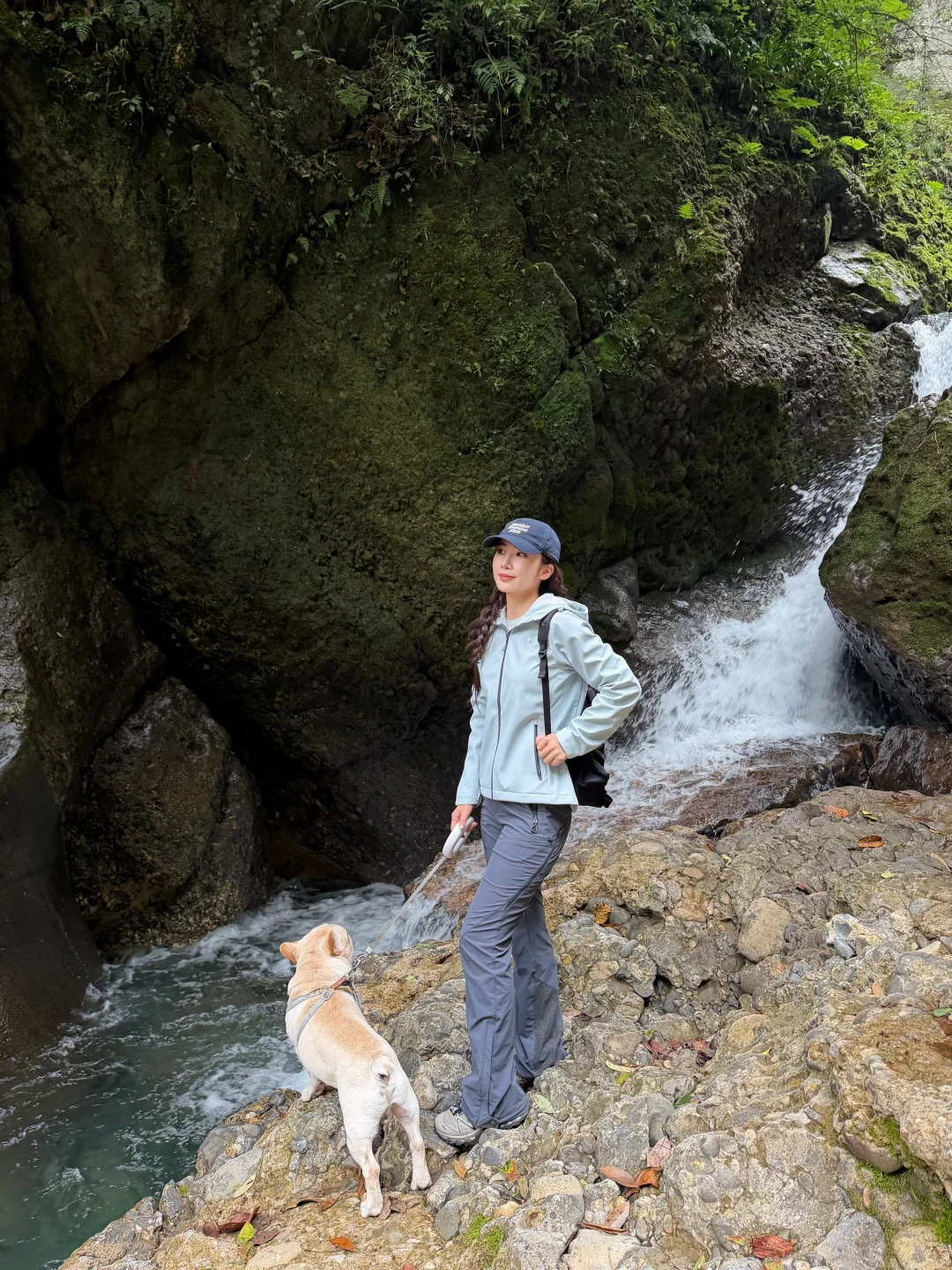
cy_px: 635
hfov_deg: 56.8
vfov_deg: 71.6
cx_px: 476
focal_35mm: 24
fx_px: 880
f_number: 1.78
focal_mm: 6.76
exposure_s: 1/66
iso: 200
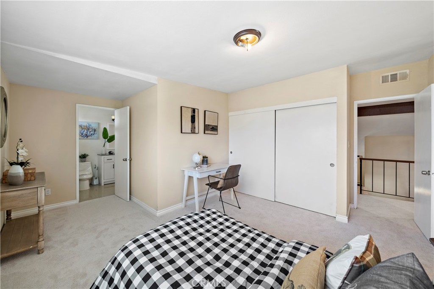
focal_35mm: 13
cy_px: 144
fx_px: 157
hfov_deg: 108.3
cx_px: 217
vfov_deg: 85.4
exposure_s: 1/1.67
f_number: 8
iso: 250
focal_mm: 13
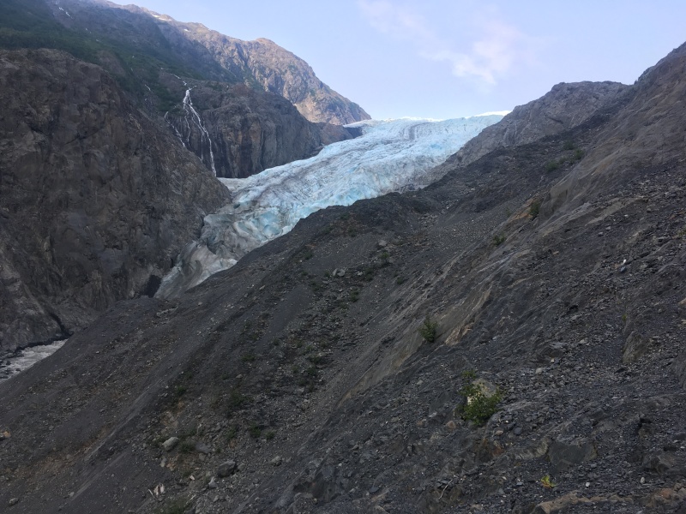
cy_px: 257
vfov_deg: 48.2
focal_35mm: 29
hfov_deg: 61.7
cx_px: 343
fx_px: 575
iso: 25
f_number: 2.2
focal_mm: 4.15
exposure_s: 1/527
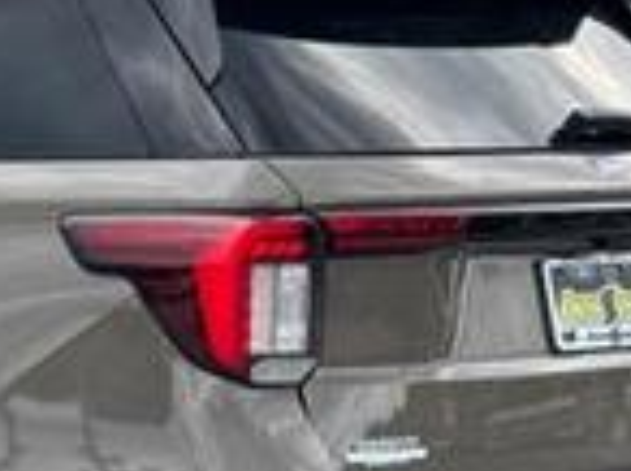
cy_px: 251
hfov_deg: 11.6
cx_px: -182
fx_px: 3021
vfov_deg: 8.9
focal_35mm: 166
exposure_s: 1/700
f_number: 1.78
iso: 64
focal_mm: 6.76
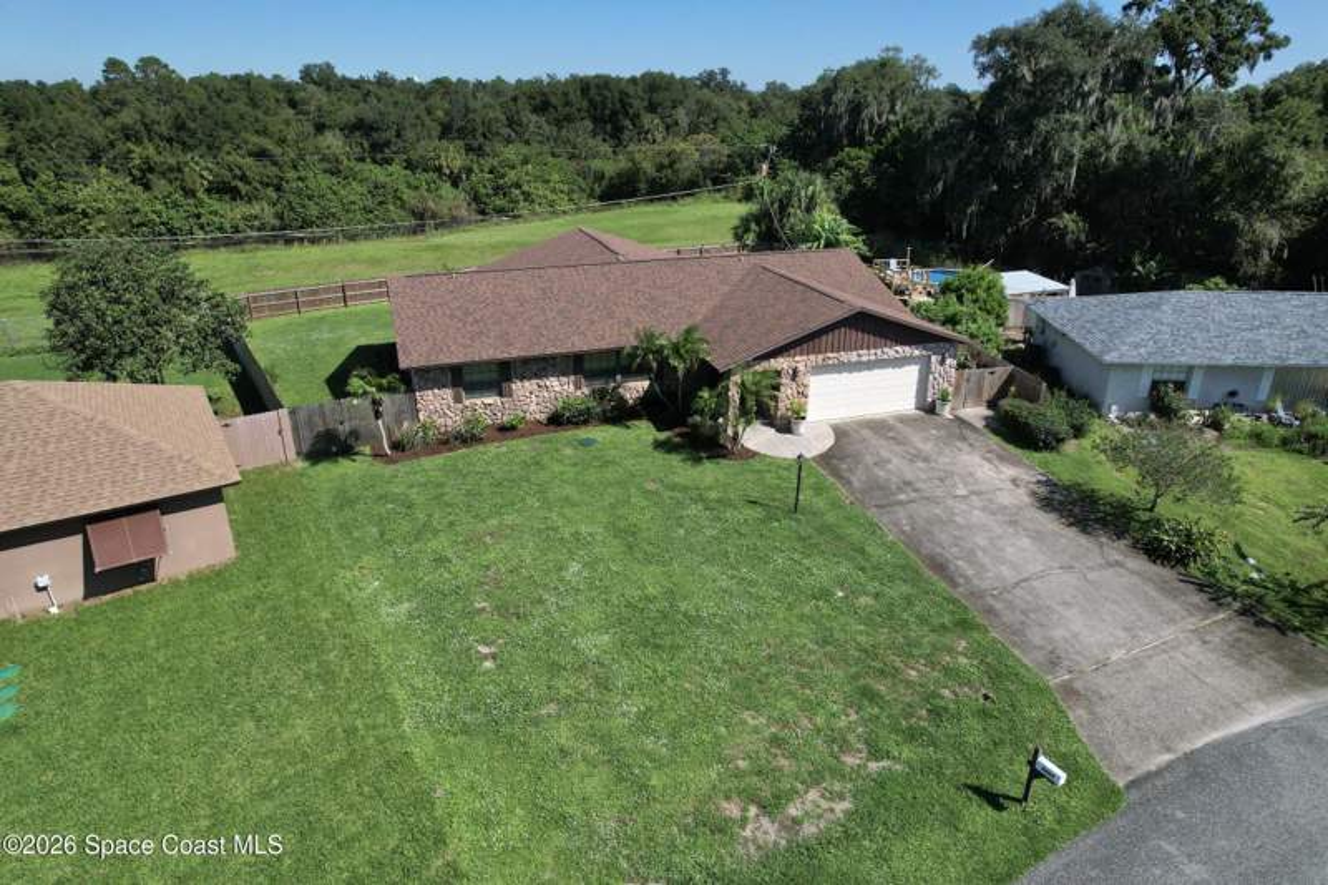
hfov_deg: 78.6
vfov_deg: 57.2
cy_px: 442
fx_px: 811
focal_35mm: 22
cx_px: 664
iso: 100
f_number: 2.8
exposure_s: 1/3000
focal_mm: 8.38
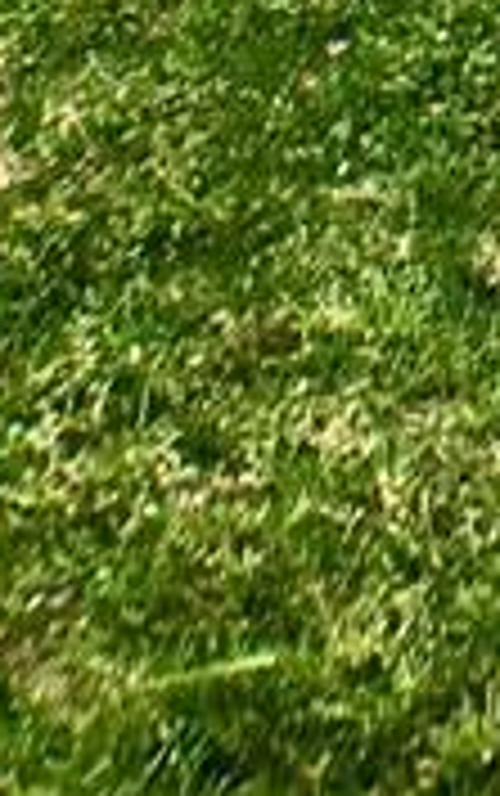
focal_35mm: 178
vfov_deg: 10.8
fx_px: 3871
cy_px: -747
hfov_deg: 7.2
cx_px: 946
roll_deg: -0.2
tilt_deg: +1.8
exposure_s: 1/120
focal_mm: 4.15
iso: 32
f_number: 2.2
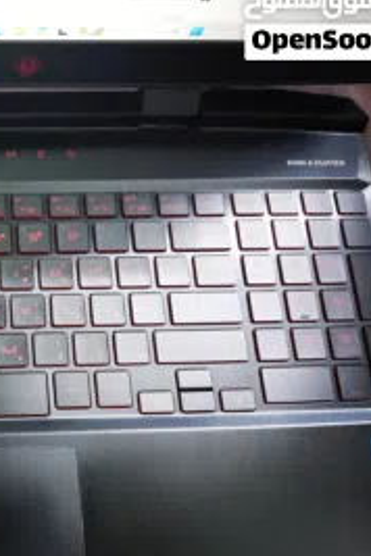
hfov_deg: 31.3
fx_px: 603
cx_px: -13
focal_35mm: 39
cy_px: 289
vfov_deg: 49.5
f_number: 1.8
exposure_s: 1/50
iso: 2509
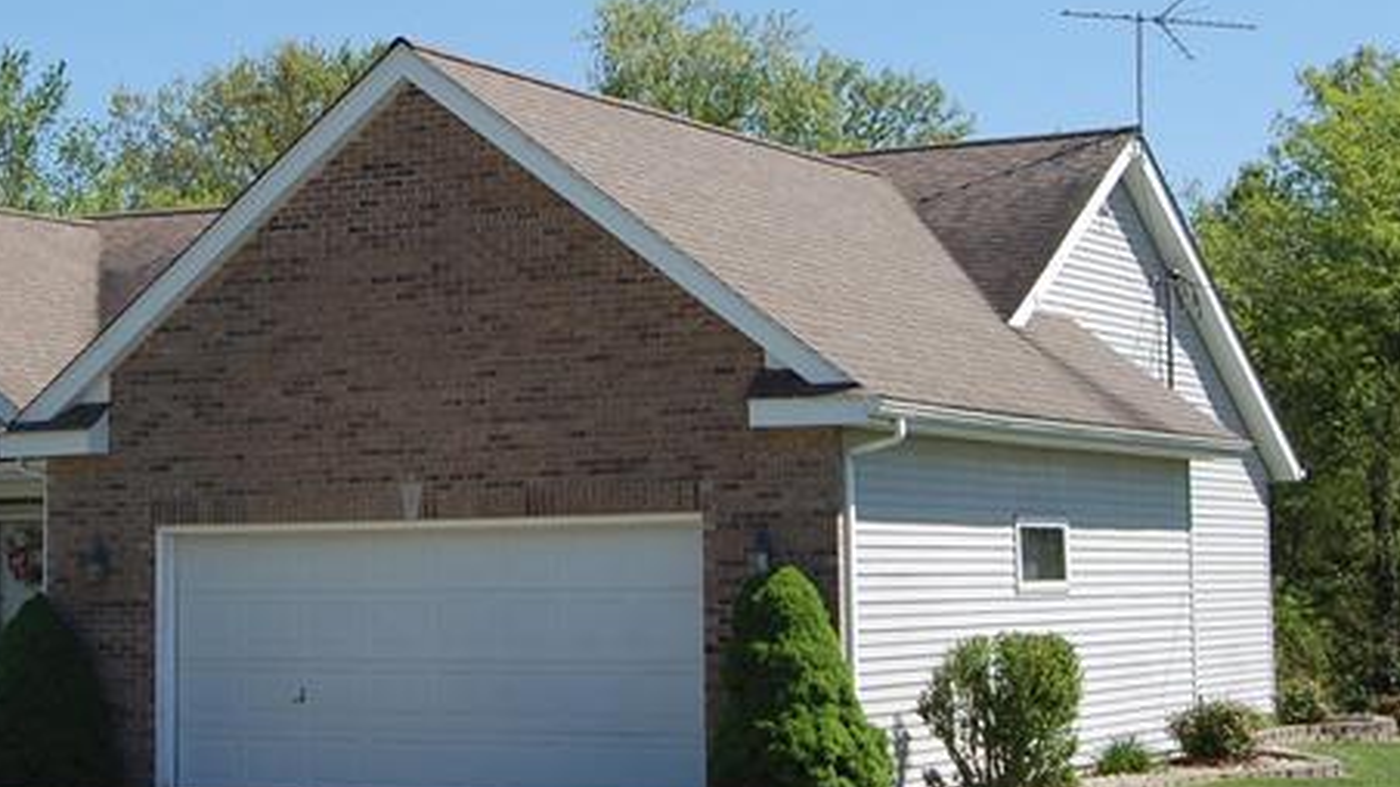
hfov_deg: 25.5
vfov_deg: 14.4
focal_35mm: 83
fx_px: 3080
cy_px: 112
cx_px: 469
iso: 200
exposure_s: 1/320
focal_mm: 22
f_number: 9
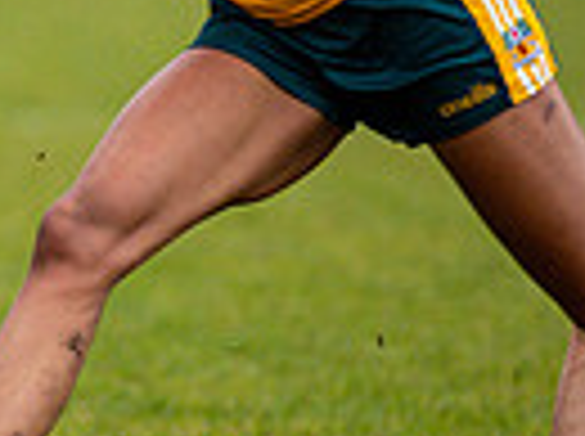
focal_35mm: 1290
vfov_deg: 1.1
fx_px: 21760
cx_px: -400
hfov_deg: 1.5
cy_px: -101
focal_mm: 300
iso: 1600
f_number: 2.8
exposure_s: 1/640
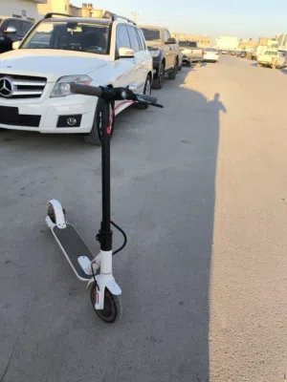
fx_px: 276
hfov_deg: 54.9
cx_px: 144
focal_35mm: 25
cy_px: 191
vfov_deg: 69.4
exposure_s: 1/554
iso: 50
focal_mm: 4.71
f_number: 1.7
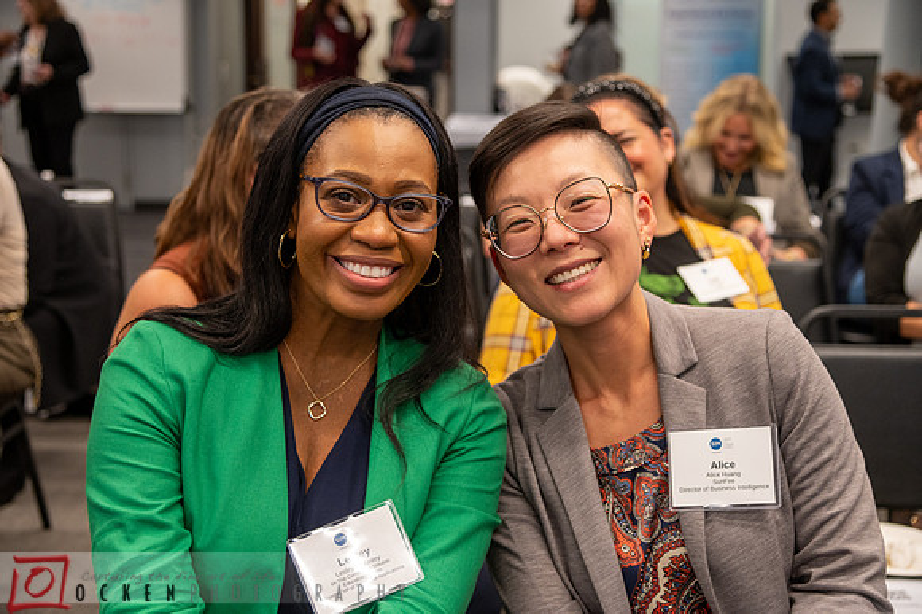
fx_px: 1331
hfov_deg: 38.2
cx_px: 461
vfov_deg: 26.0
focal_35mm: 52
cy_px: 307
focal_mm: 52
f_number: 4
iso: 1600
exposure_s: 1/125
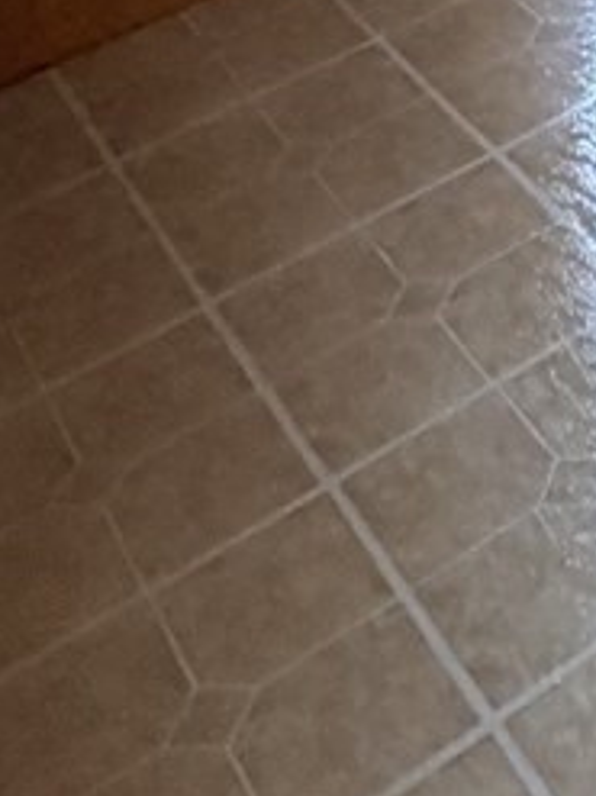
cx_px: 921
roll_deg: +8.2
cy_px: -558
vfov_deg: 18.5
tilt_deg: -18.7
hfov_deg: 15.5
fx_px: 1999
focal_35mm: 87
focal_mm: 2.22
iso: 500
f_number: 2.2
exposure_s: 1/60
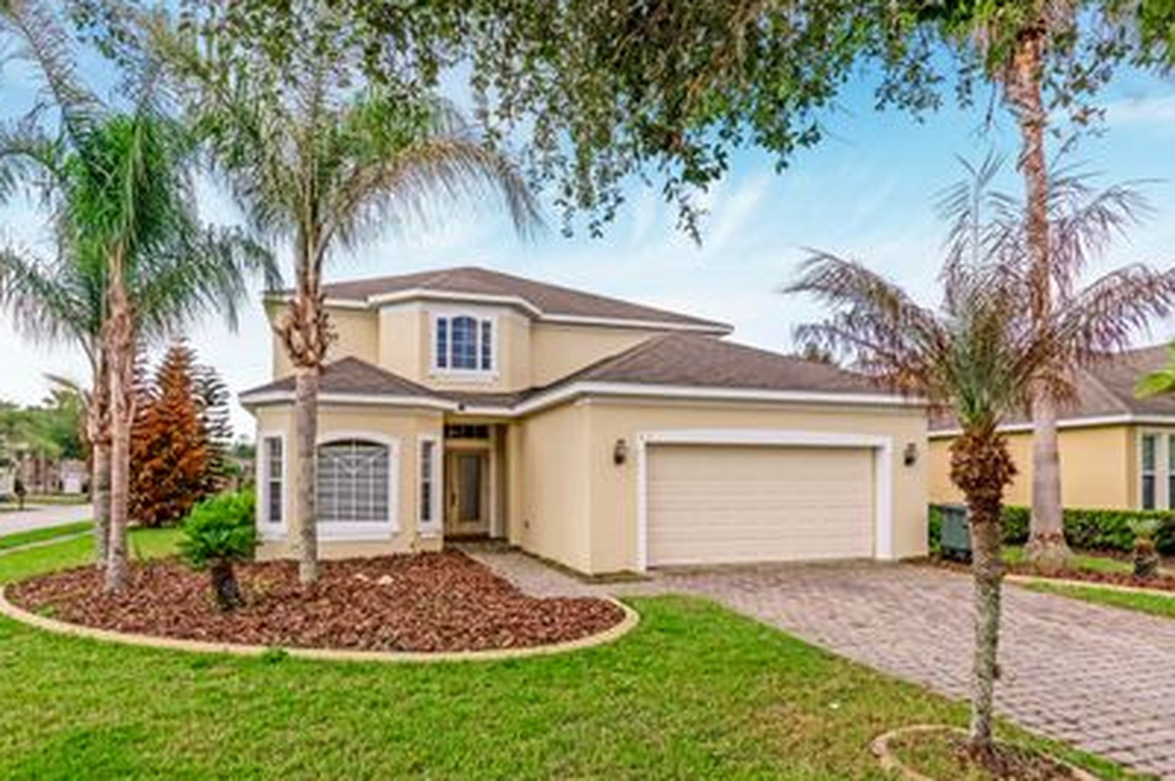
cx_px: 505
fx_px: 673
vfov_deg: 59.7
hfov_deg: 81.8
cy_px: 477
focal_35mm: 21
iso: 250
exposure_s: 1/4000
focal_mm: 11
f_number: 9
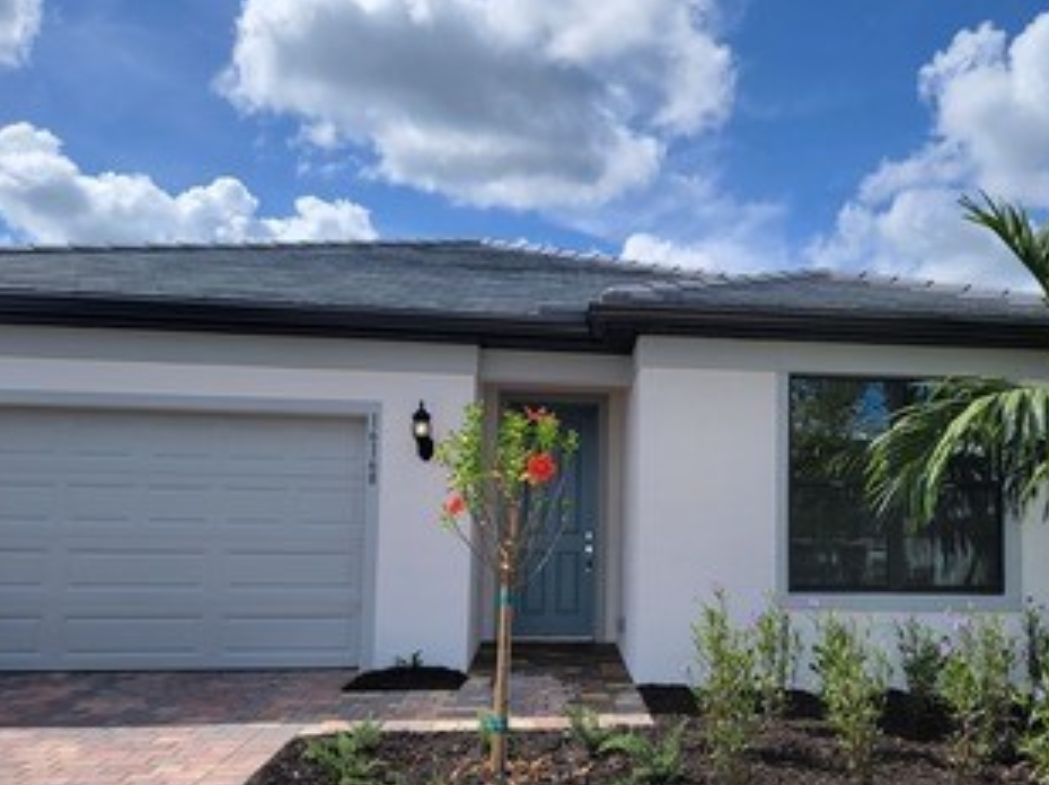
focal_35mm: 31
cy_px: 501
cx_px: 663
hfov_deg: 57.6
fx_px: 939
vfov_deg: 44.9
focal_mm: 6.7
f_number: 1.8
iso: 16
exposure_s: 1/973
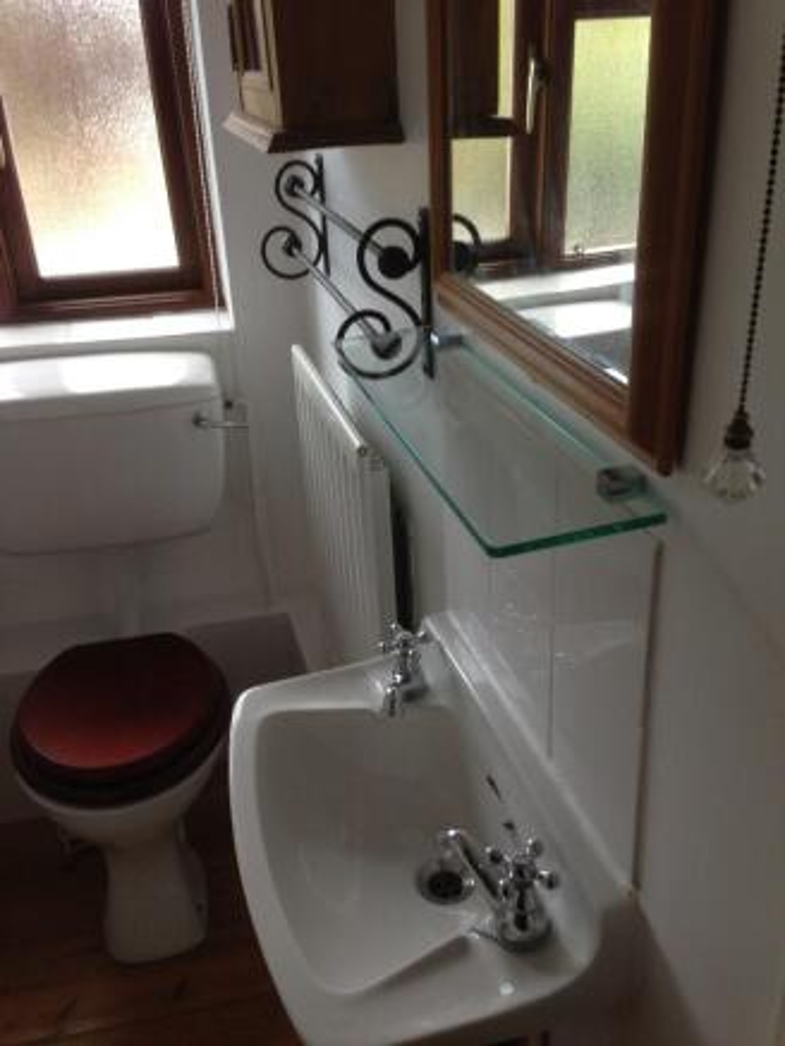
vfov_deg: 55.3
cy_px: 523
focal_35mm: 33
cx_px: 392
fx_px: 997
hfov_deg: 43.0
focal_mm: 4.13
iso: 64
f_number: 2.4
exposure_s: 1/60
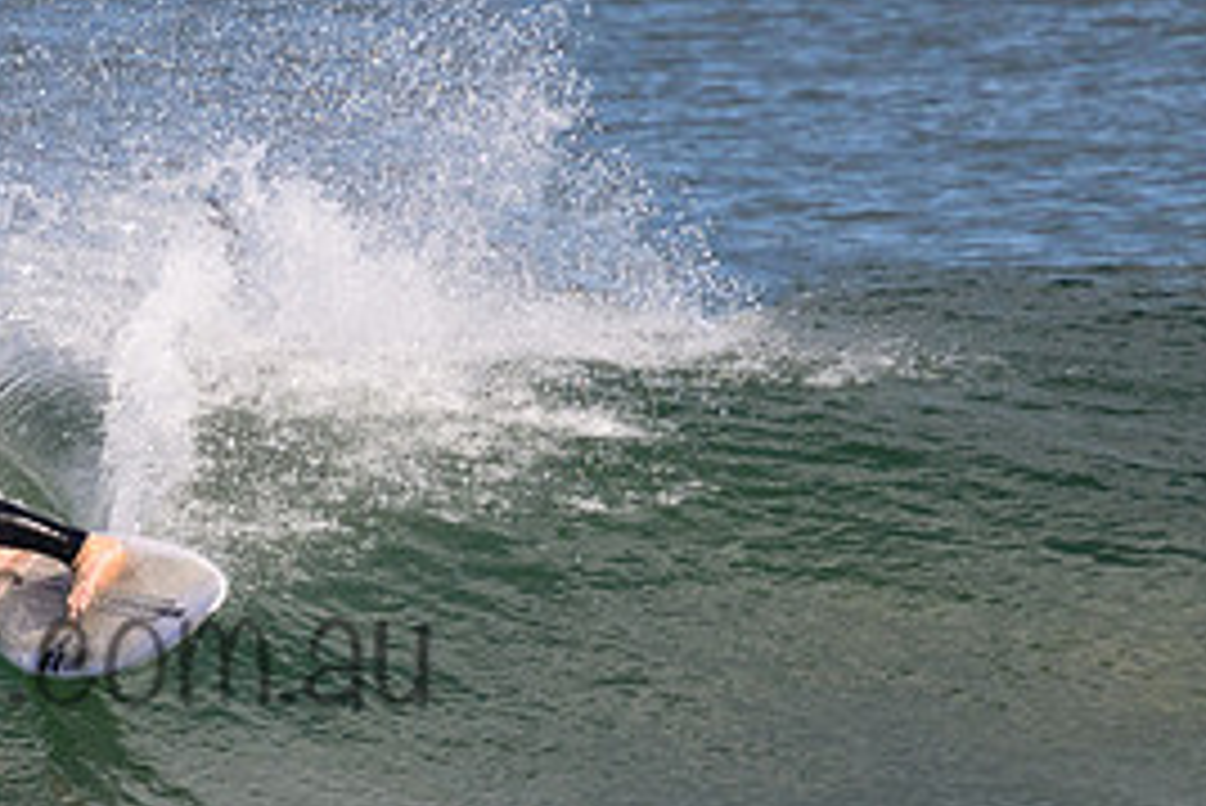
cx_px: -45
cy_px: 601
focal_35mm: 1733
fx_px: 58084
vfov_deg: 0.8
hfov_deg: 1.2
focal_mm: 800
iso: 1600
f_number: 11
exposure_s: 1/2000
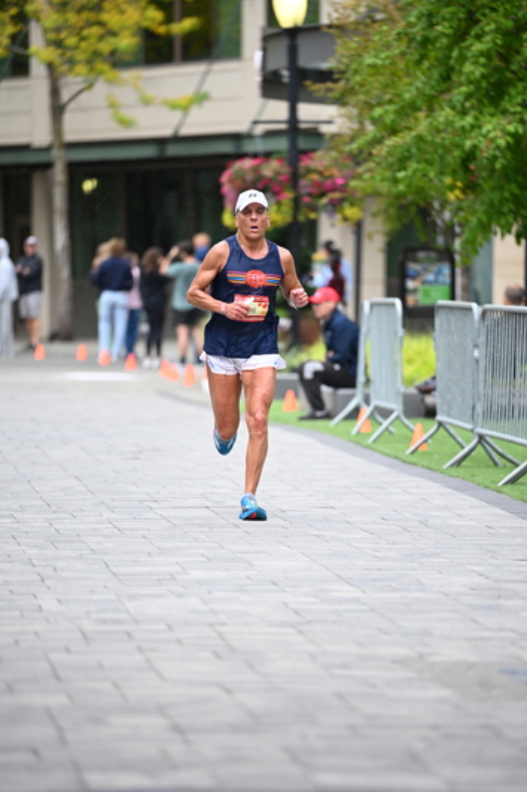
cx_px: 270
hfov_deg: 6.6
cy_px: 406
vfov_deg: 9.9
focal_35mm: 207
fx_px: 4551
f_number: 2.8
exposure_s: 1/1600
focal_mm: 200
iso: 1250
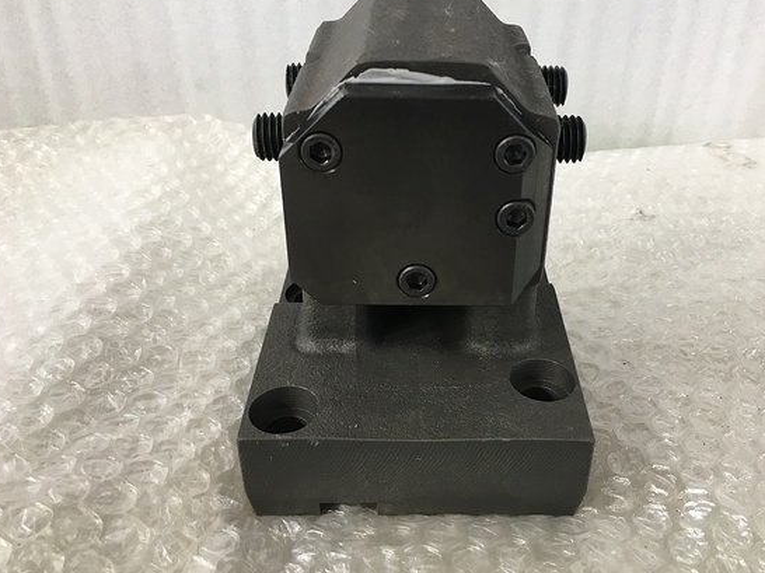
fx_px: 751
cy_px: 270
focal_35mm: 34
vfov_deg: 41.7
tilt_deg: -27.3
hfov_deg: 53.8
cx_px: 432
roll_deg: -1.2
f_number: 2.2
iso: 25
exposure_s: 1/30
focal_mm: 4.15
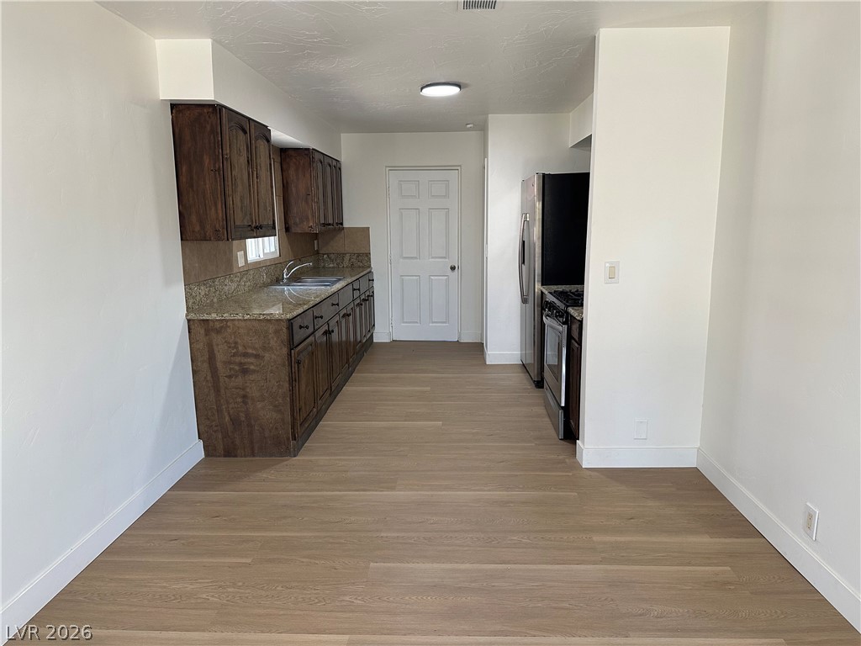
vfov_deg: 56.8
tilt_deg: -9.7
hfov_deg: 71.6
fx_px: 597
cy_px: 323
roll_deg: +0.1
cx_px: 430
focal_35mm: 24
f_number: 1.78
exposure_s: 1/120
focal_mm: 6.86
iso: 160
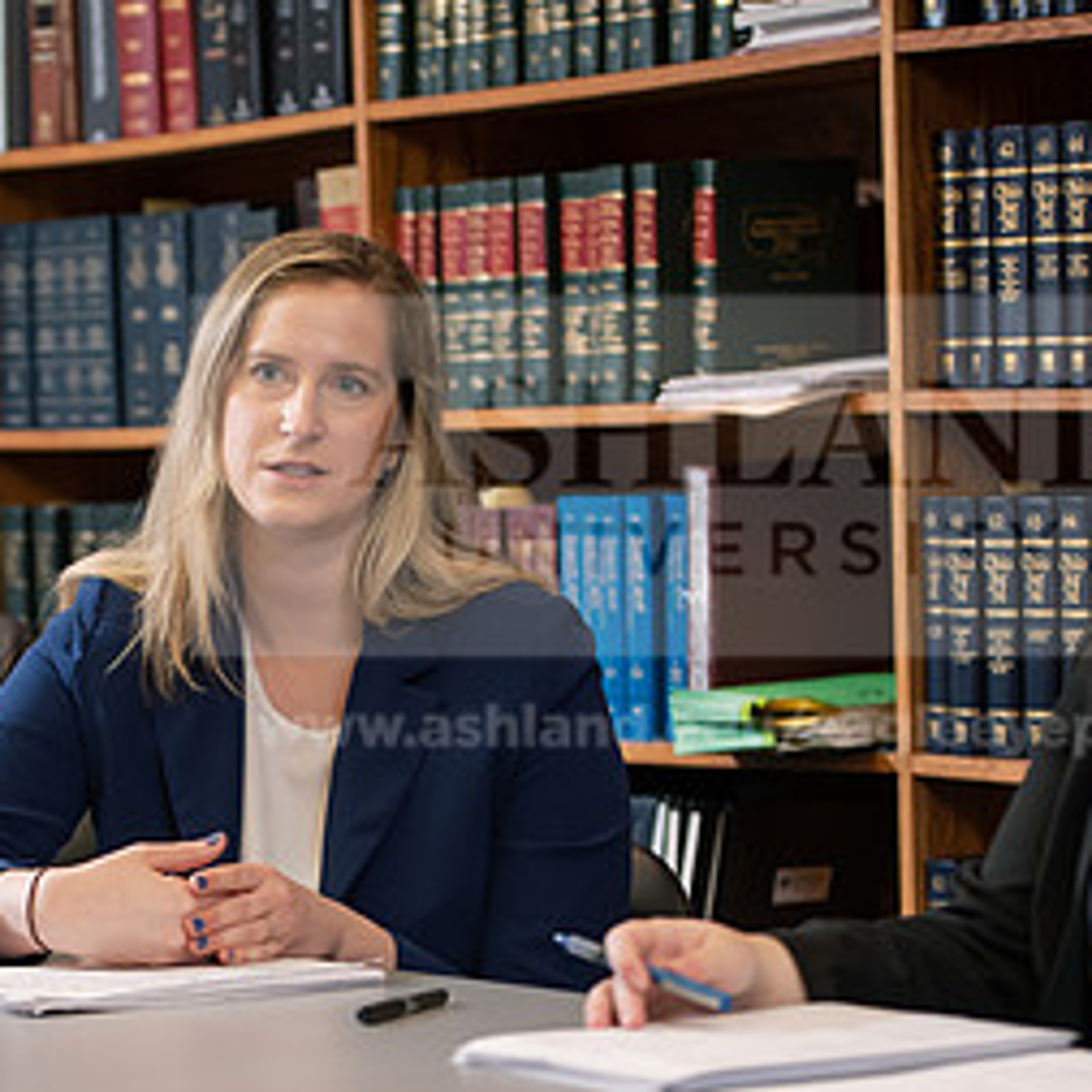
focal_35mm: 146
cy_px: 818
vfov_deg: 11.9
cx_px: 60
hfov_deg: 11.9
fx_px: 5211
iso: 800
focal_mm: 75
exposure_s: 1/160
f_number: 3.2
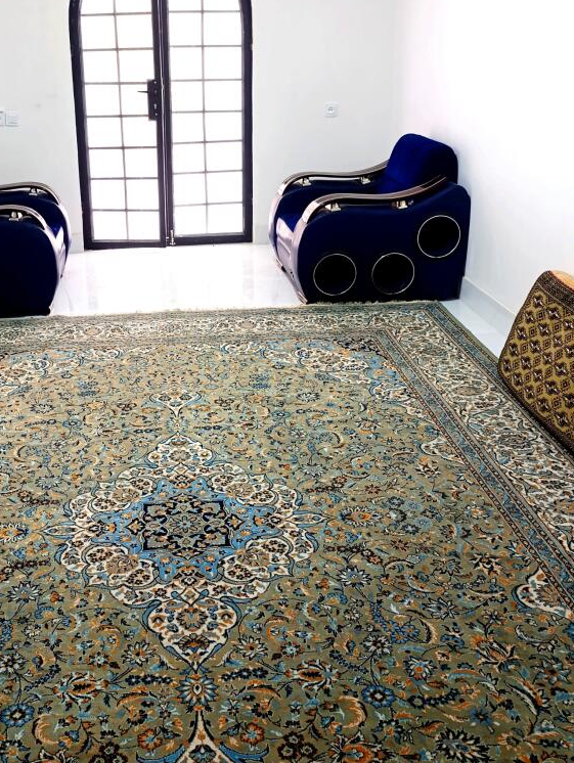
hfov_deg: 38.1
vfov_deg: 49.3
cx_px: 172
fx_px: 817
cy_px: 256
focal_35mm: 37
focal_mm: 6.14
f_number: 1.6
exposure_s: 1/100
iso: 500
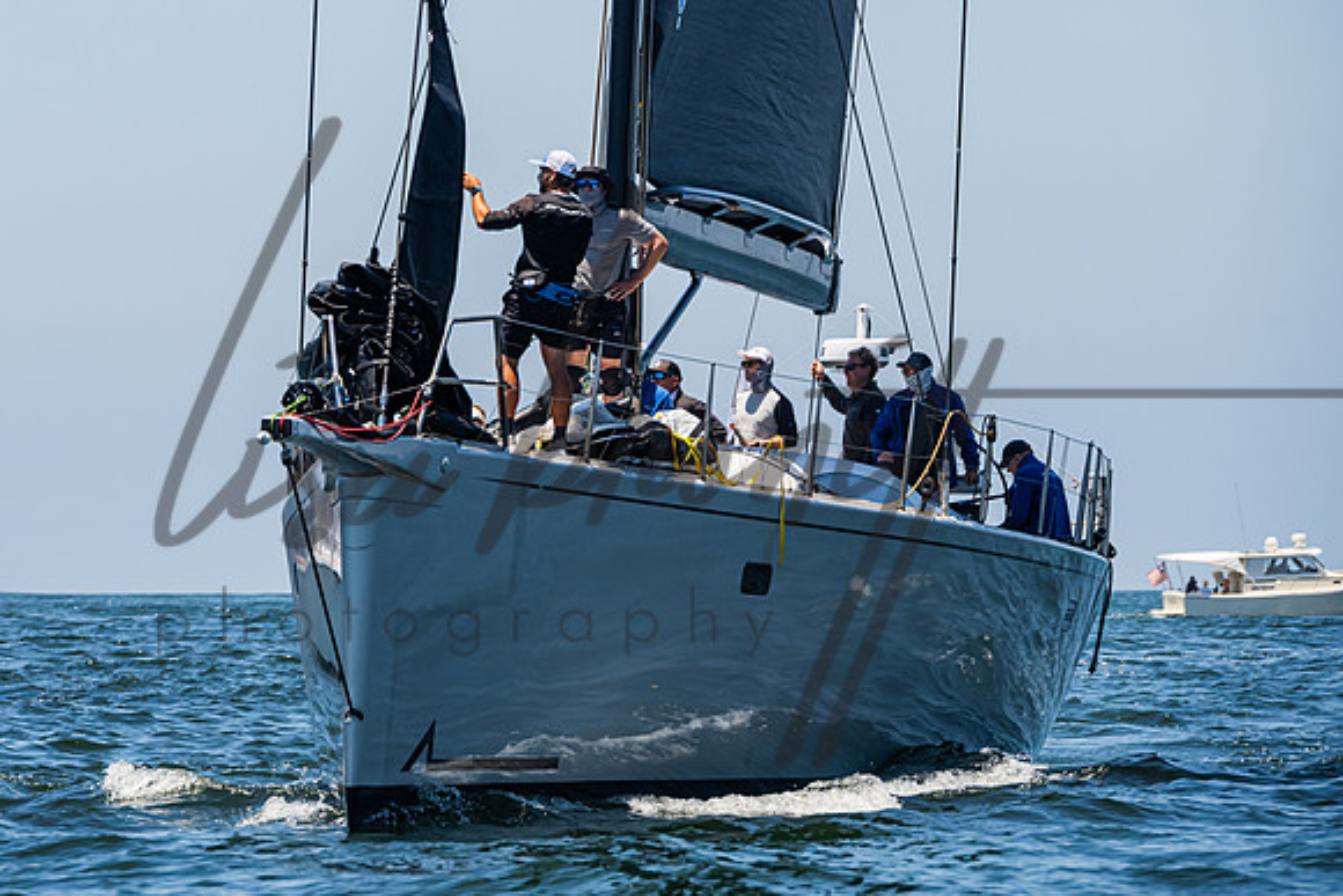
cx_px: 462
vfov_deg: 4.8
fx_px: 10716
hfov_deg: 7.2
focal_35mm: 287
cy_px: 379
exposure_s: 1/1250
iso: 400
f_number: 8
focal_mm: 210
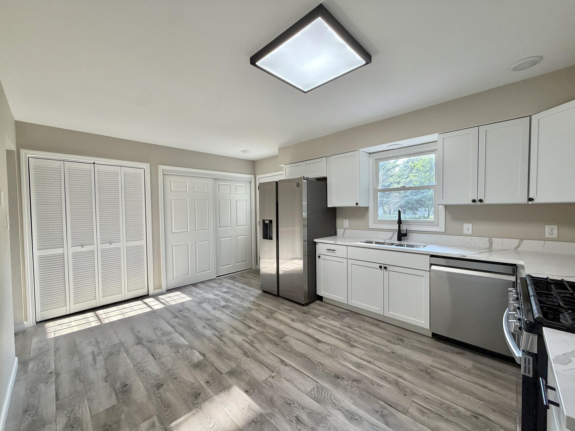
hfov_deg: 102.1
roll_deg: +1.2
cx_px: 288
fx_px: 233
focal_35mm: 14
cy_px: 216
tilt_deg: -2.0
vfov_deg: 85.7
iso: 160
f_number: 2.2
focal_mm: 2.22
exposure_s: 1/120
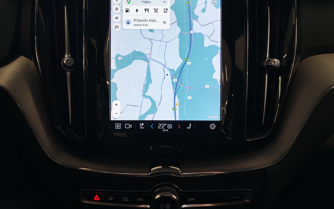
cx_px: 167
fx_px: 300
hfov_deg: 58.1
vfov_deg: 38.3
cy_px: 92
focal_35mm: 33
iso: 143
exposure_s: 1/100
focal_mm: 6.12
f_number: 1.9
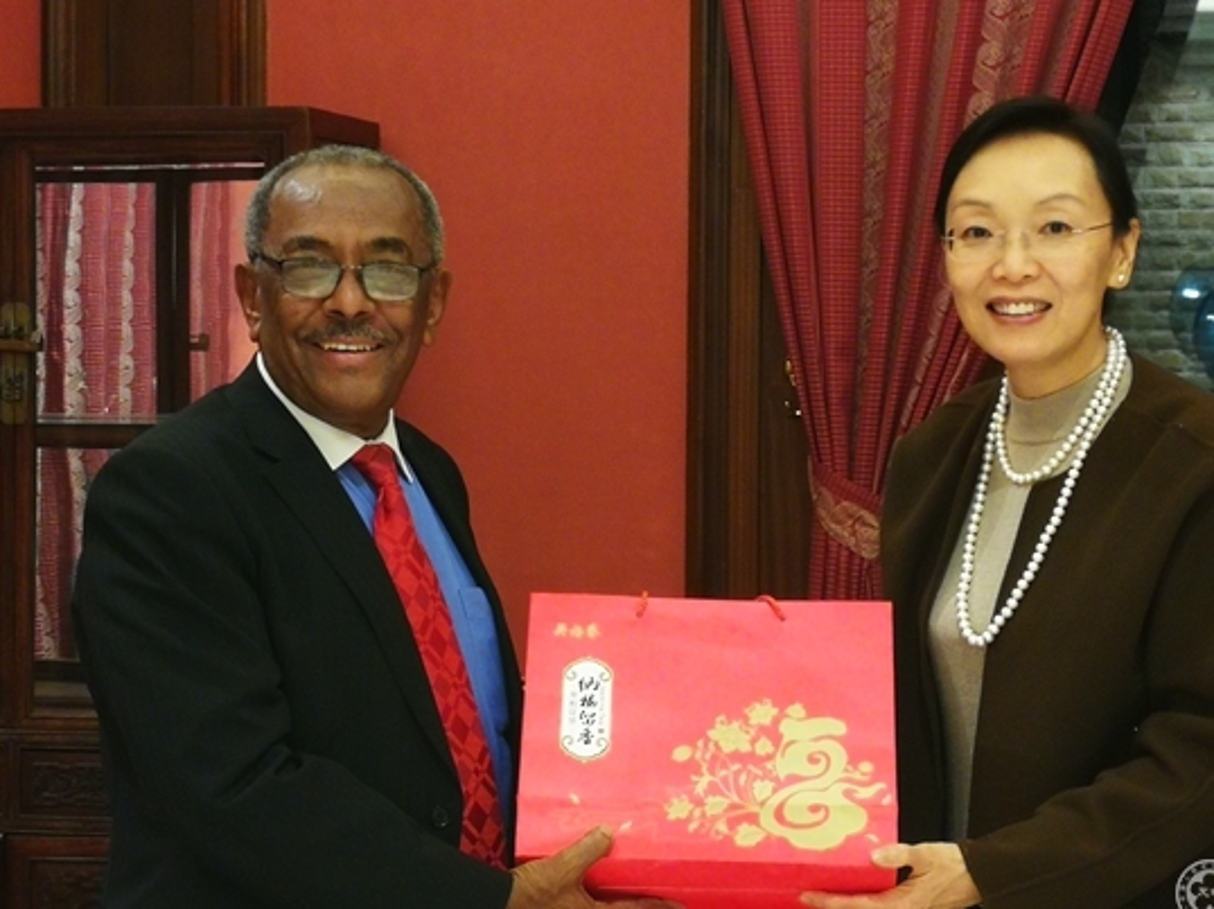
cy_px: 466
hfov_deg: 23.3
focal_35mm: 84
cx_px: 621
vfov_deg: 17.6
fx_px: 2945
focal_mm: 3.95
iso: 400
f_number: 2.2
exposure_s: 1/25
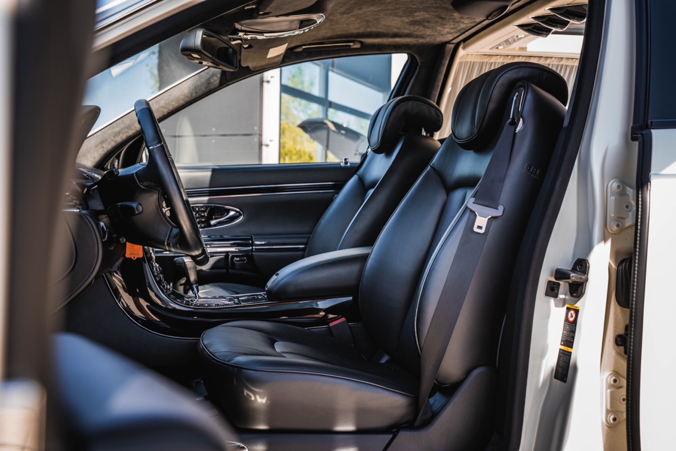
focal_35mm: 43
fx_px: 807
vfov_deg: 31.2
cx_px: 338
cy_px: 226
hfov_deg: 45.4
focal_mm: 43
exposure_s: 1/80
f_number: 5
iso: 400
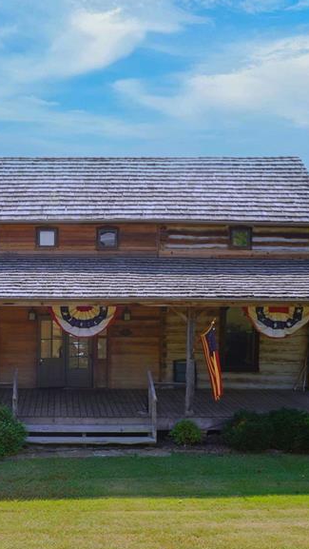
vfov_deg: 51.5
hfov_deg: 29.5
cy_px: 302
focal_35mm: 39
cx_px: 48
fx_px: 567
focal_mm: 14
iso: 100
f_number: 8
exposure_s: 1/125
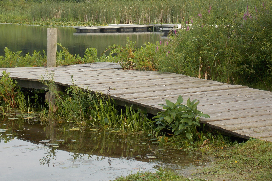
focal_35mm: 102
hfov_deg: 20.0
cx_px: 139
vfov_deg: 13.4
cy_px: 84
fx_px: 771
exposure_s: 1/160
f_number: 4.4
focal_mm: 15.3
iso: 80
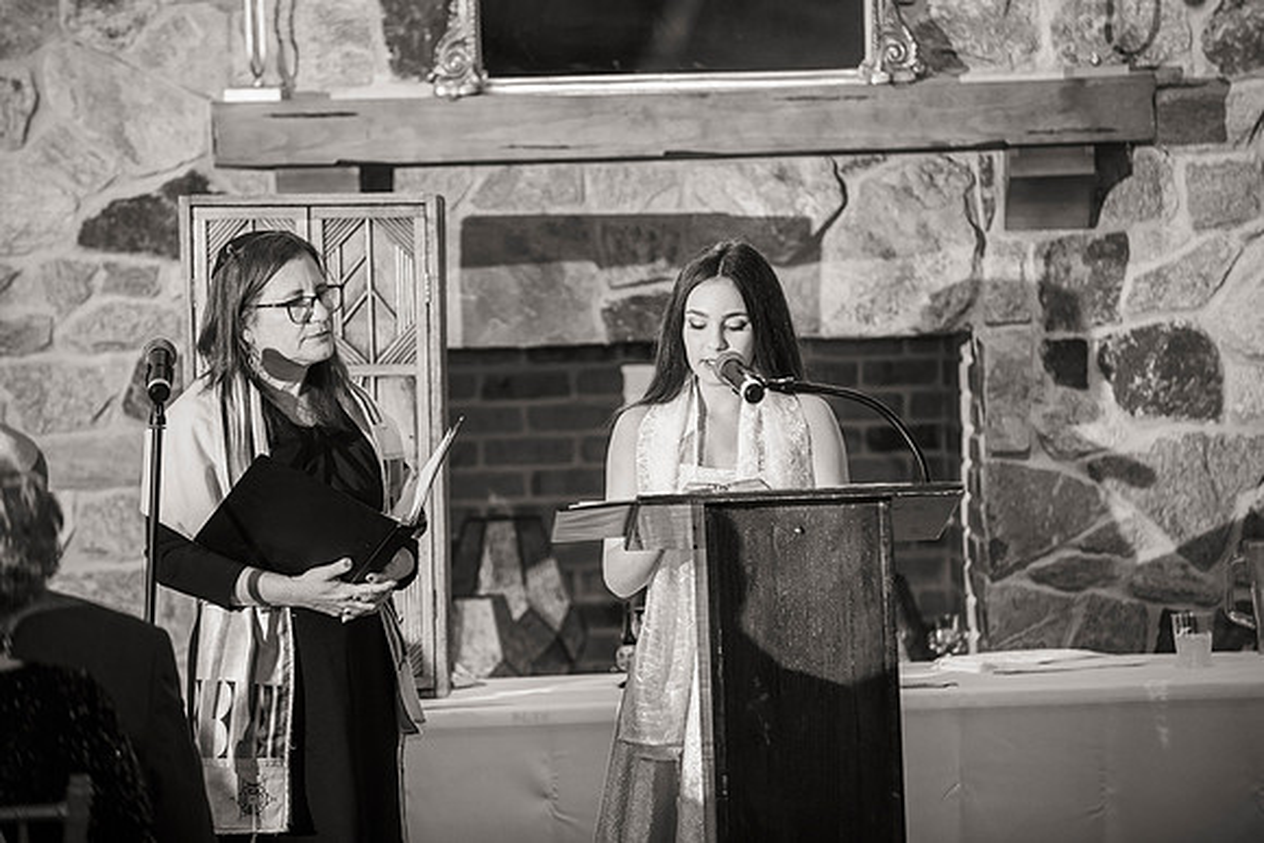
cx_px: 654
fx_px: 5859
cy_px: 411
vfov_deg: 8.2
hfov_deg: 12.3
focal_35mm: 167
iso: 800
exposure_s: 1/125
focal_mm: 160
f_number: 2.8
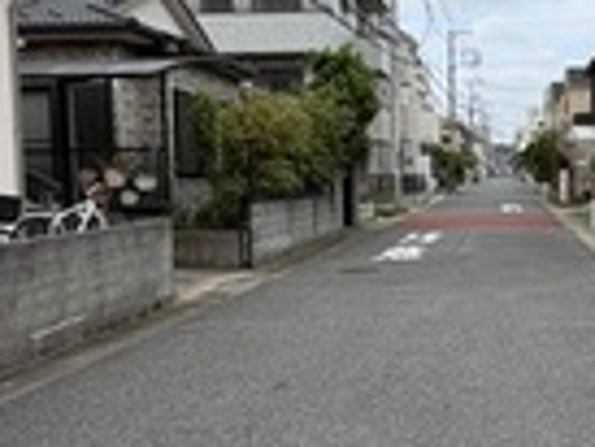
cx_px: 469
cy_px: 230
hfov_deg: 37.6
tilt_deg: -3.6
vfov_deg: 29.7
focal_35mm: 49
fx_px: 843
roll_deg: +0.7
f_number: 2.2
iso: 25
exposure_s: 1/770
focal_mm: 2.22
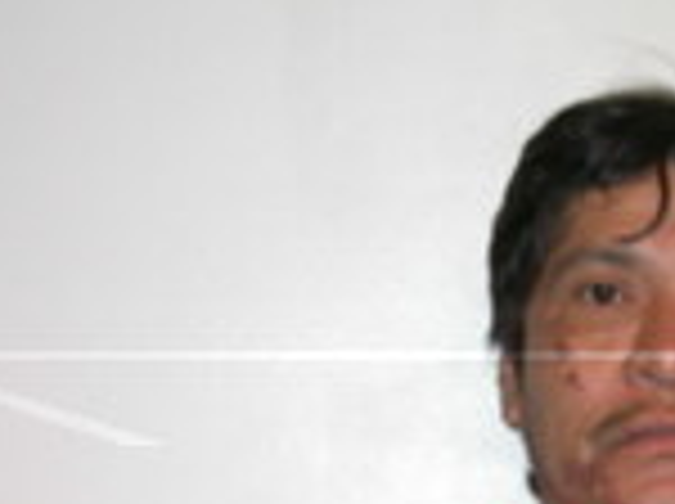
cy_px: 578
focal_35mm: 136
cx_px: 533
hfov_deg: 14.5
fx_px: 2648
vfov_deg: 10.7
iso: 100
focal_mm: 12.2
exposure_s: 1/60.3
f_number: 3
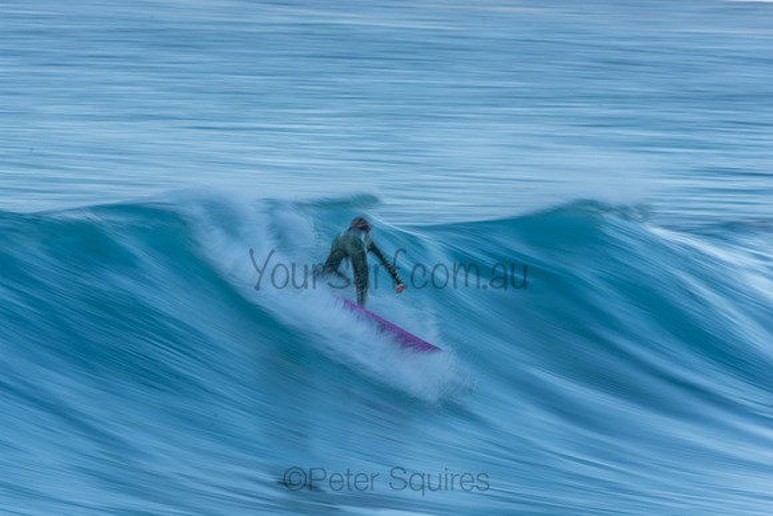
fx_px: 16107
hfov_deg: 2.7
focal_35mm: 750
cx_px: 386
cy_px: 258
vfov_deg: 1.8
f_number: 20
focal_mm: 500
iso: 100
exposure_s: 1/20
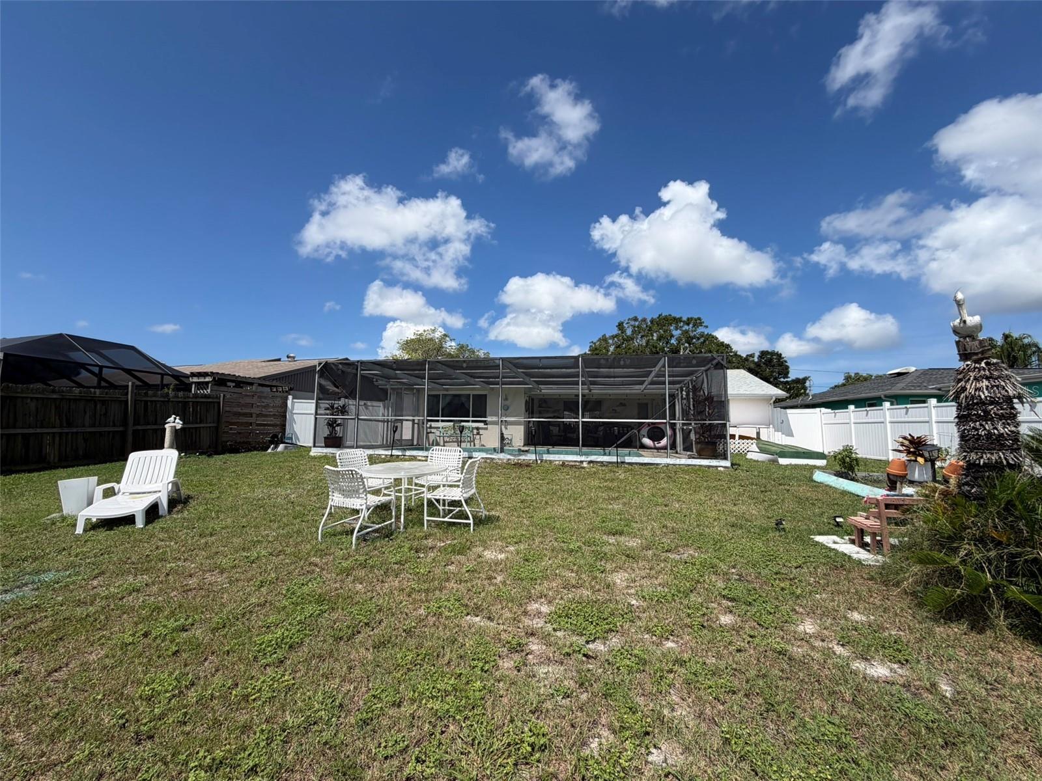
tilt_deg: +5.1
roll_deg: -0.9
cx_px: 521
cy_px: 390
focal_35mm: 14
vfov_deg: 85.7
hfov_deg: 102.1
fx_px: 421
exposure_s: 1/1125
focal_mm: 2.22
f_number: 2.2
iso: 20
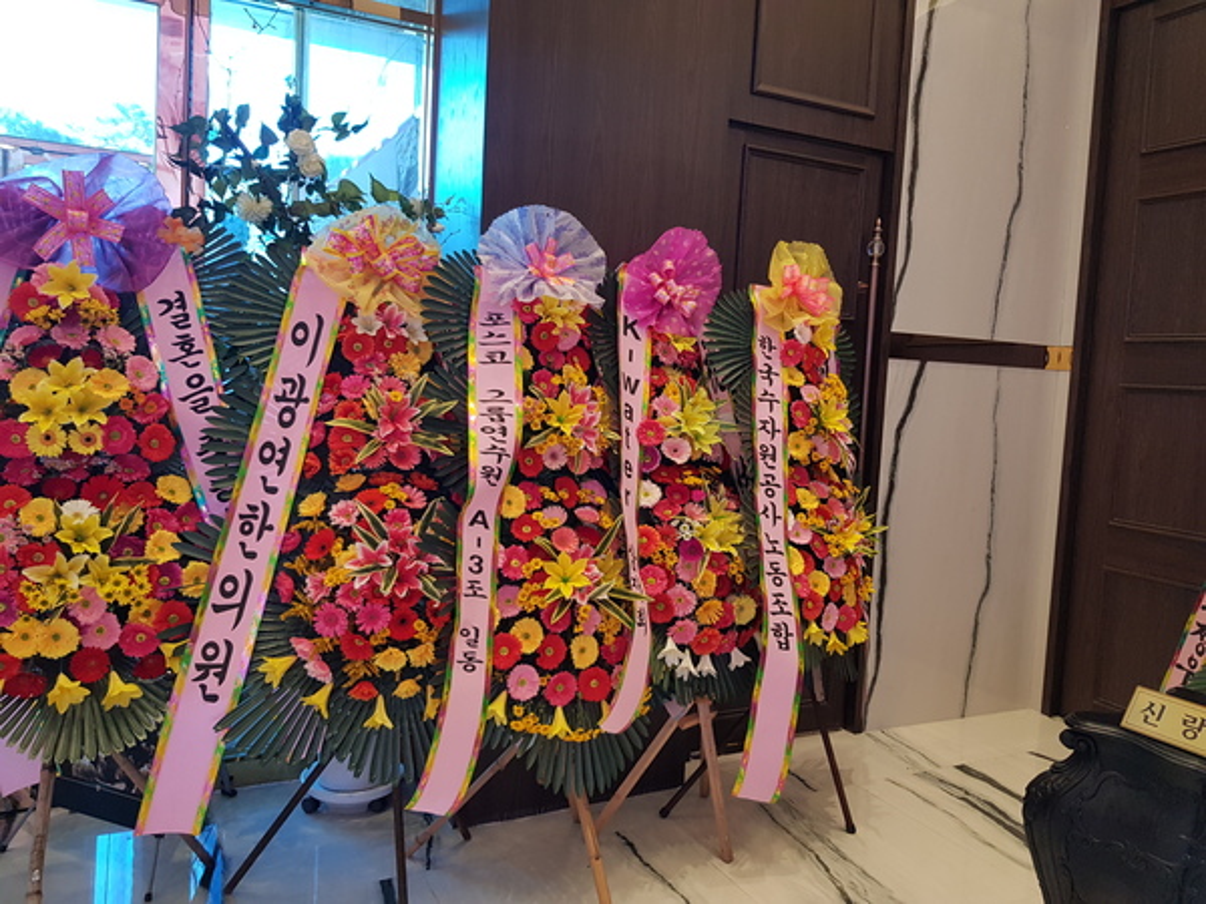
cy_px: 452
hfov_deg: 67.3
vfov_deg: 53.1
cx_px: 603
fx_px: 906
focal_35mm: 26
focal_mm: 4.3
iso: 100
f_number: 1.7
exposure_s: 1/60
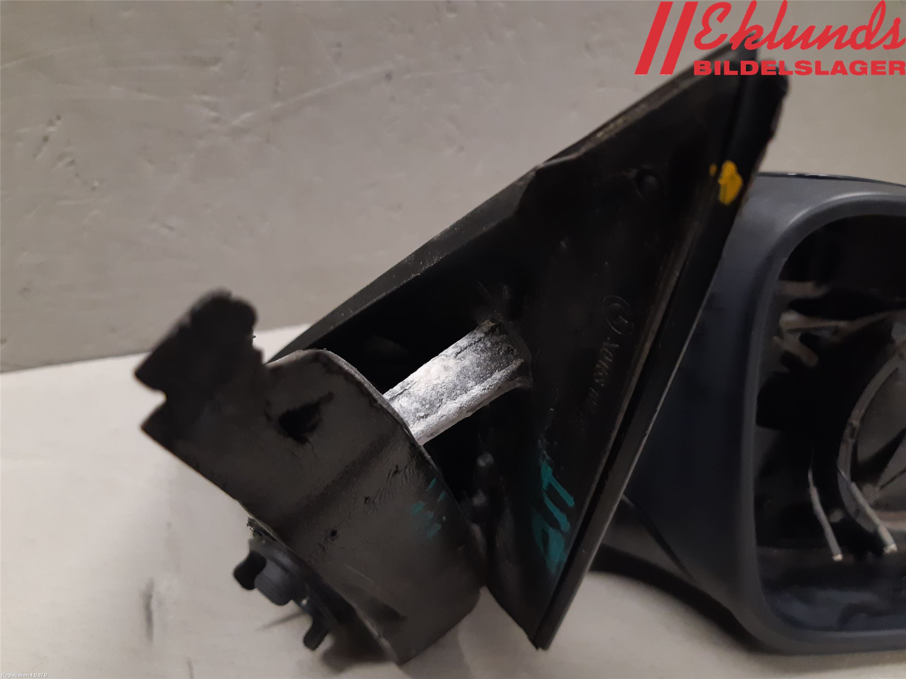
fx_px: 680
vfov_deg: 53.1
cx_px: 453
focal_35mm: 26
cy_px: 340
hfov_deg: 67.3
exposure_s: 1/50
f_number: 1.7
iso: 160
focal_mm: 3.93
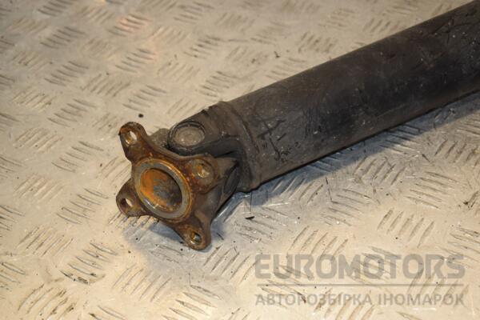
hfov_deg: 27.0
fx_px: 1000
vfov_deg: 18.2
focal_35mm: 75
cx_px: 240
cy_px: 160
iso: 800
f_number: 7.1
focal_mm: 50
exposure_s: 1/200
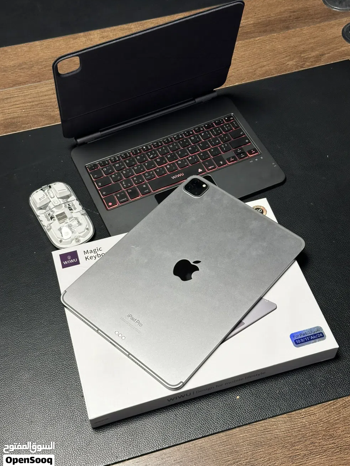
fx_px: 674
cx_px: 177
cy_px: 233
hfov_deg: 29.1
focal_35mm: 50
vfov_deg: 38.2
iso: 125
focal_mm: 6.86
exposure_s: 1/100
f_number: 1.78
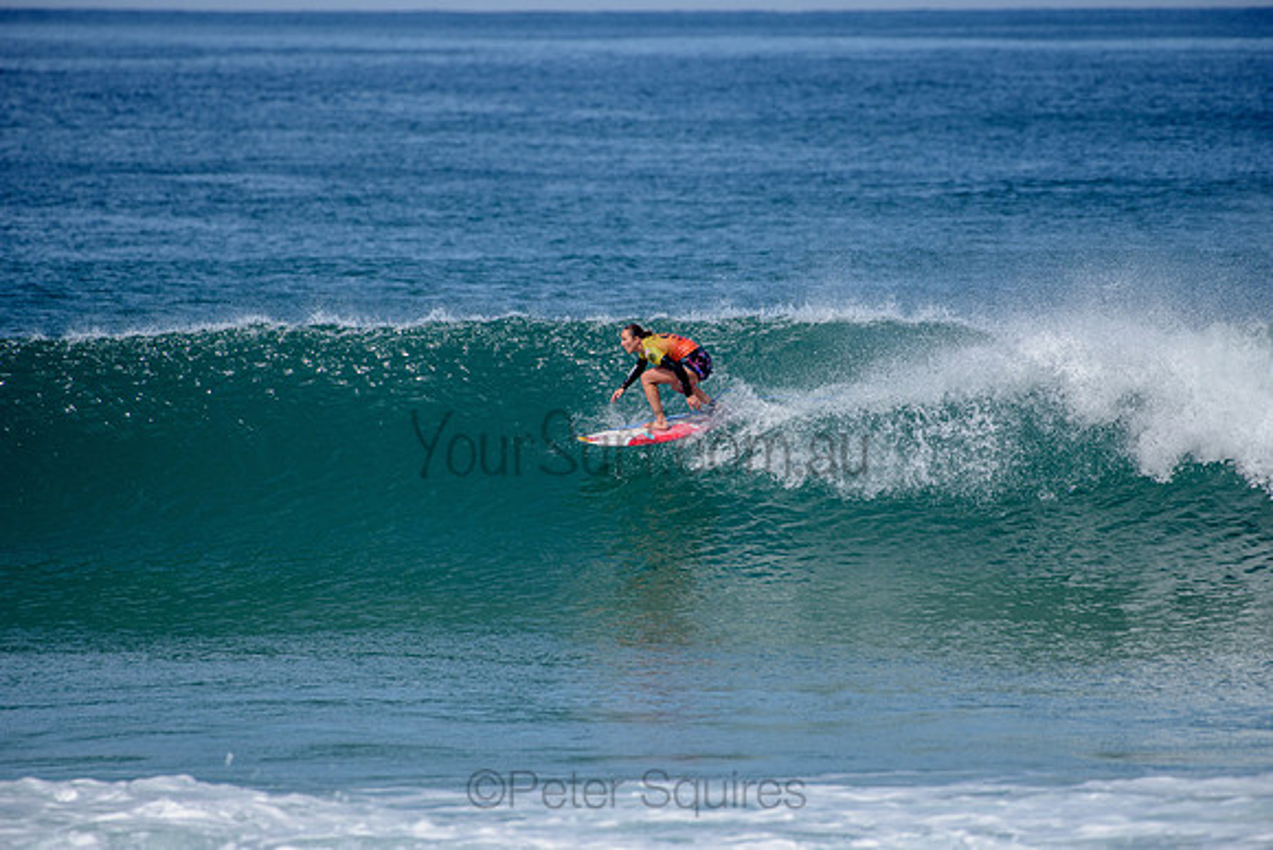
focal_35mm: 500
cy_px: 425
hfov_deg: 4.1
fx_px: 17684
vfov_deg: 2.8
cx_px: 636
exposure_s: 1/2500
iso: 250
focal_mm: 500
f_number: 6.3
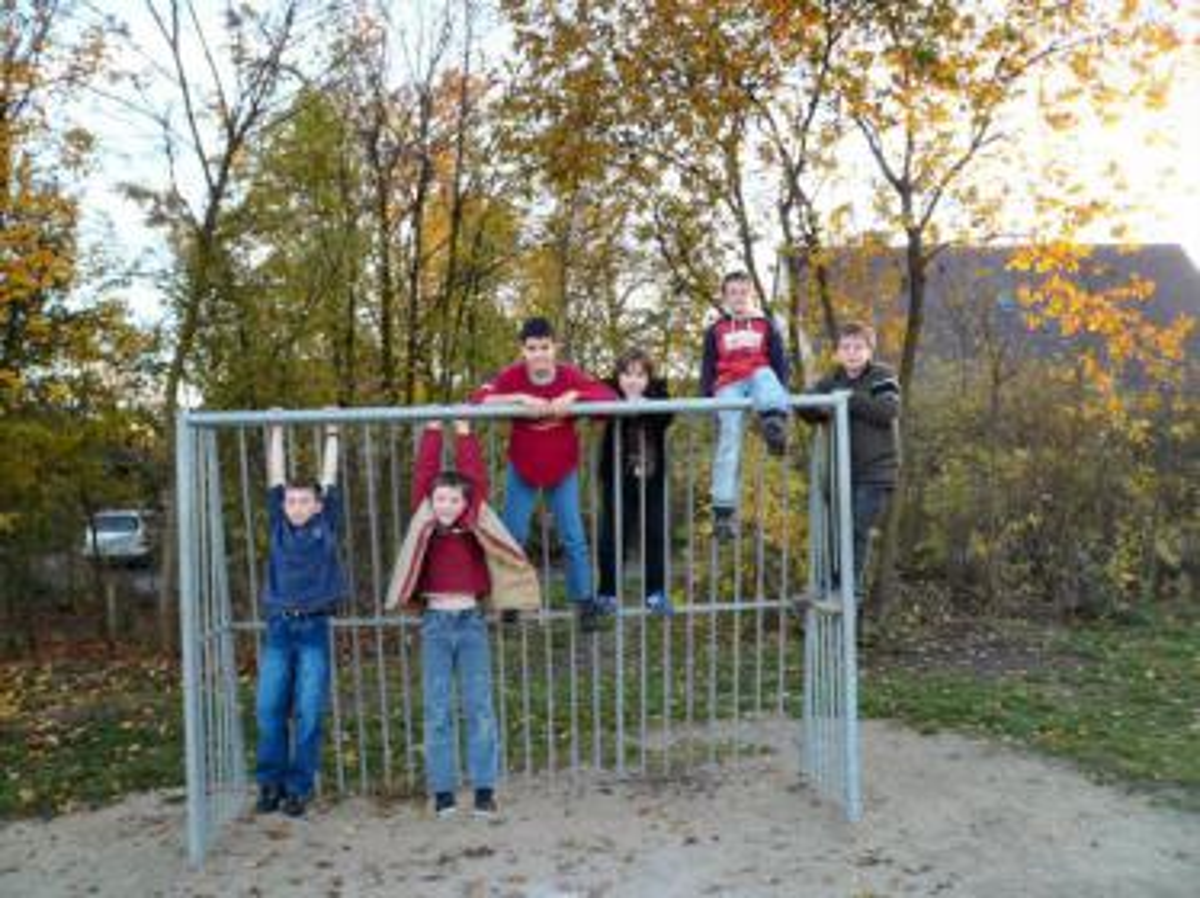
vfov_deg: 49.7
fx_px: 970
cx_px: 600
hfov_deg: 63.5
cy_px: 449
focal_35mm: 28
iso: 100
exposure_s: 1/60
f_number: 2.8
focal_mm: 4.6
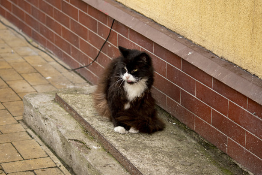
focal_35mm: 105
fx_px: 764
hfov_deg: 19.5
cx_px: 131
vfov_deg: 13.0
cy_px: 88
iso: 100
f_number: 4
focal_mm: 70
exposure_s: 1/250
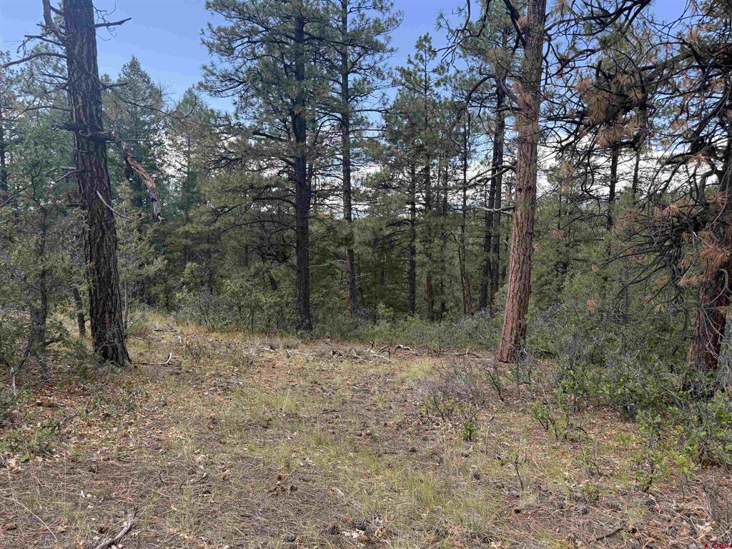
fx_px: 508
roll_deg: -1.2
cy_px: 274
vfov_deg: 56.8
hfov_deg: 71.6
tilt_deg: -5.8
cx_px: 366
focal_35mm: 24
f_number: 1.78
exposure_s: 1/780
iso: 100
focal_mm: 6.76
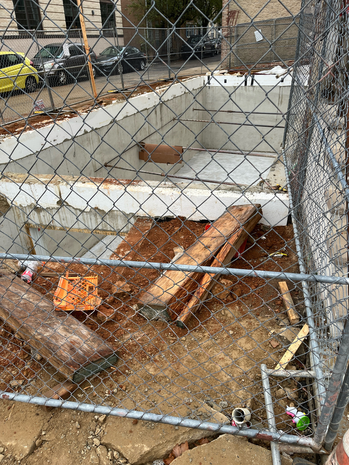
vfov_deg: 67.3
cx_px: 174
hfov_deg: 53.1
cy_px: 232
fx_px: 350
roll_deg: +1.1
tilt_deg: -29.9
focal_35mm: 26
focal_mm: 5.1
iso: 50
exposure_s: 1/122
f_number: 1.6
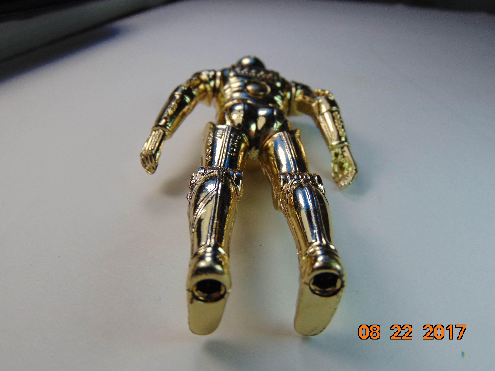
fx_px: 429
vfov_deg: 46.8
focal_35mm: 30
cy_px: 186
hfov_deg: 60.0
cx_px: 248
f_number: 3.1
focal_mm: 5.4
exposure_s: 1/800
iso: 80
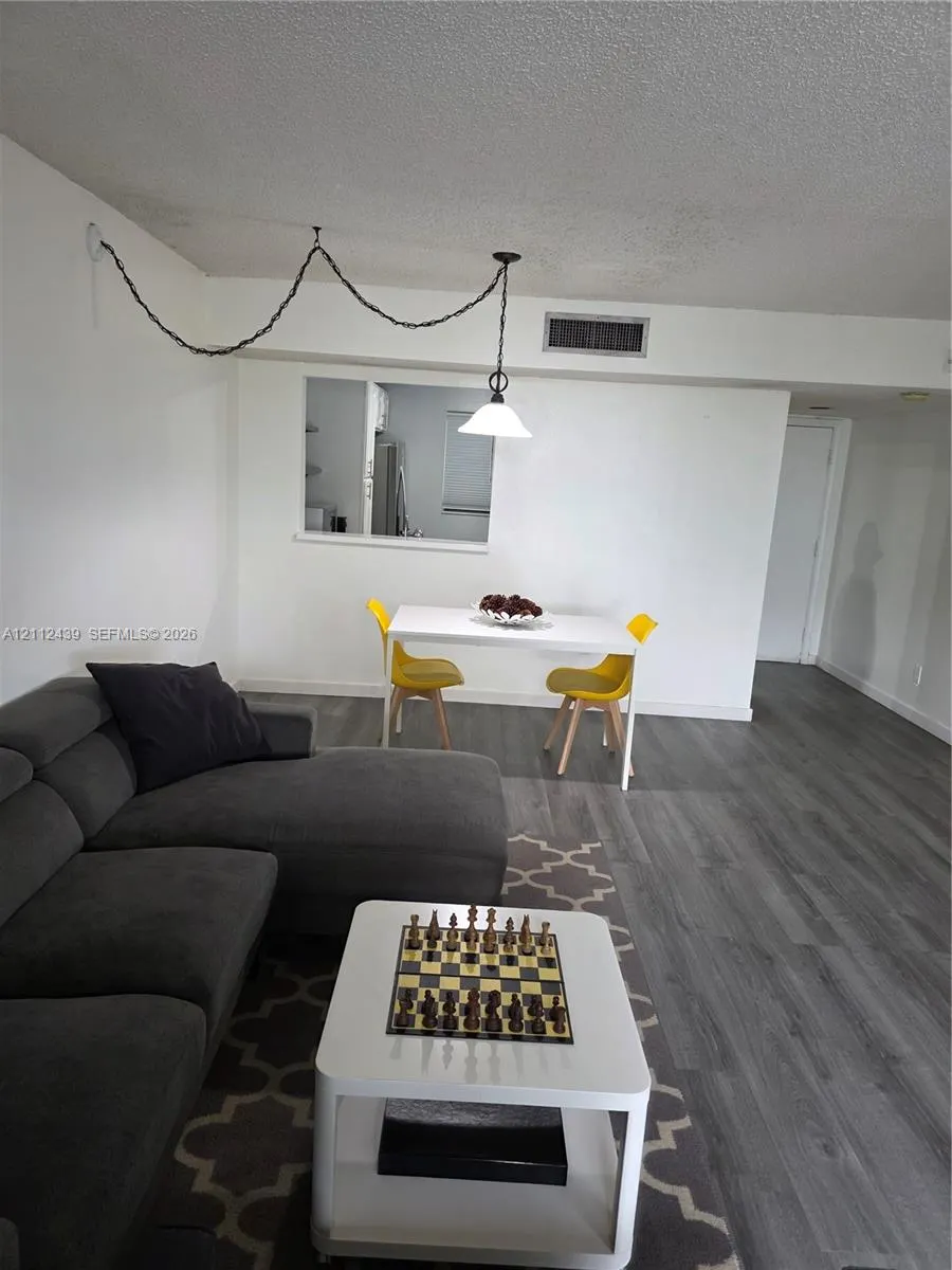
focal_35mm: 23
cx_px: 476
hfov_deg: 58.9
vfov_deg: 73.9
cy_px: 635
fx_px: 843
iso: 320
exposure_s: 1/120
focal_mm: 6.3
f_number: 1.7
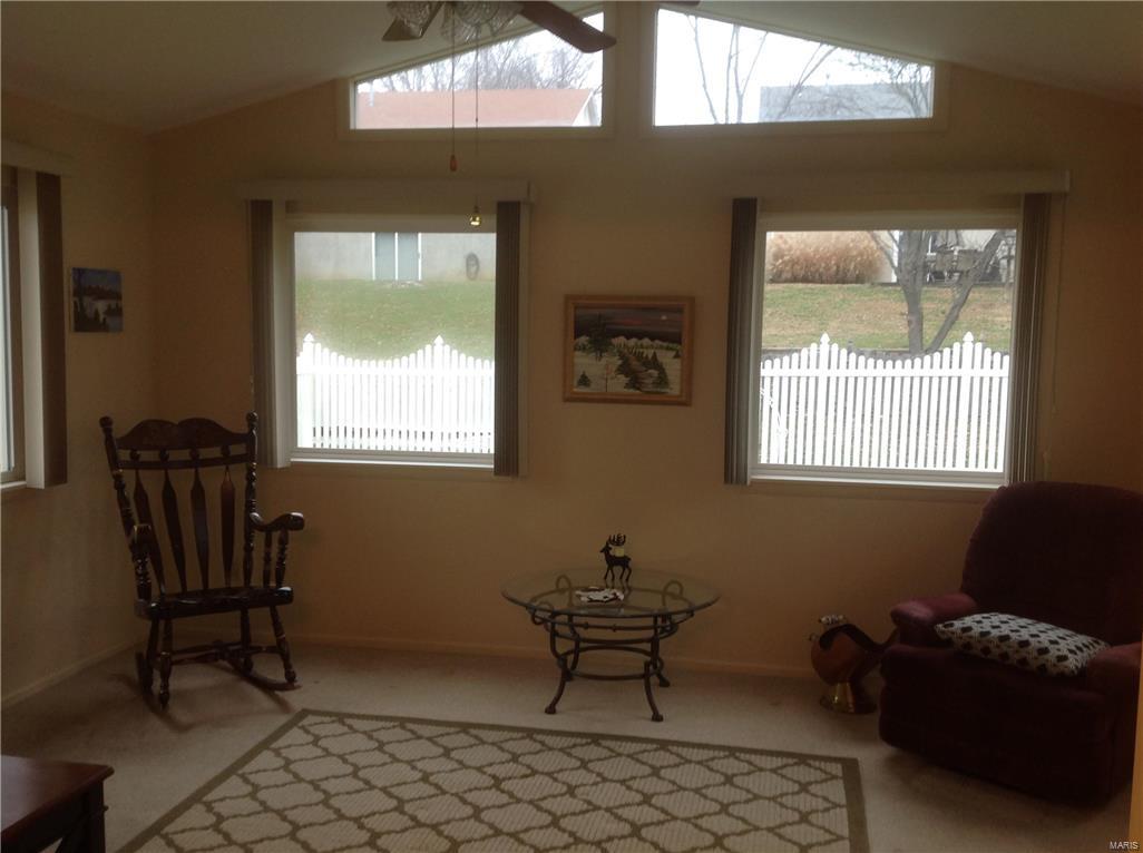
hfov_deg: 52.7
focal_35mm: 35
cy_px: 426
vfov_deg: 40.6
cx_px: 572
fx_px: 1154
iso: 50
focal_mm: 4.28
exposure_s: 1/20
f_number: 2.4
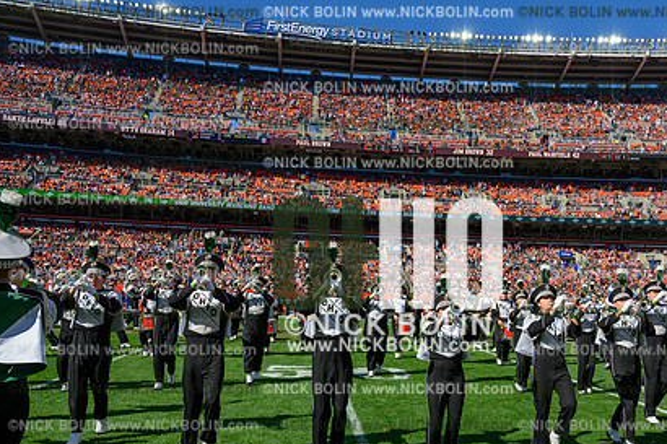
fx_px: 630
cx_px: 387
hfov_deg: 55.5
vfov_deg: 38.6
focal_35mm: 34
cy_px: 276
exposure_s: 1/3200
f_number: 8
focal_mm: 24
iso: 1000
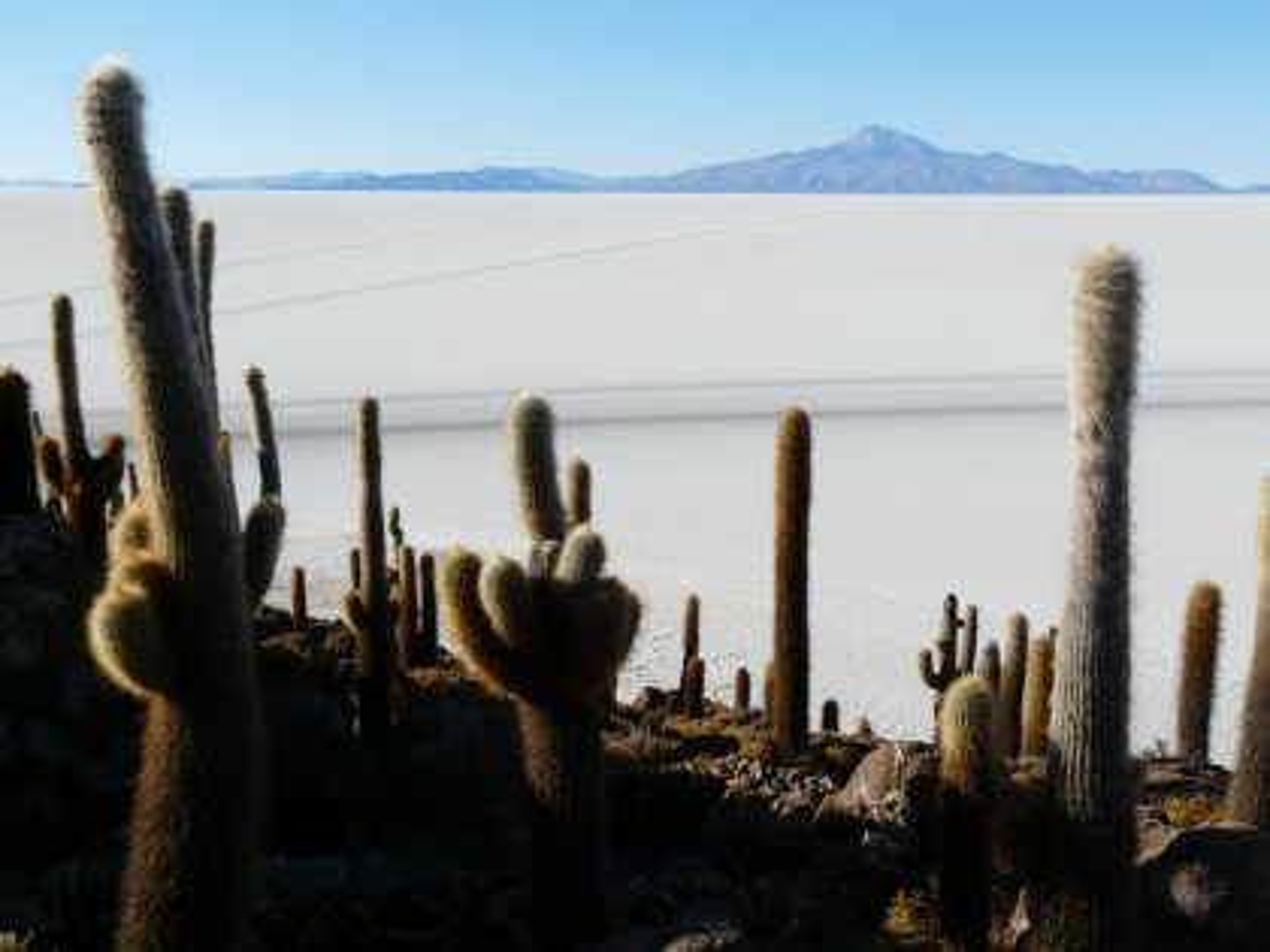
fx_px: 1798
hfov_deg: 38.9
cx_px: 635
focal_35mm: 49
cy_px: 476
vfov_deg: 29.7
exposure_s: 1/400
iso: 100
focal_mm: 8.1
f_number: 5.6
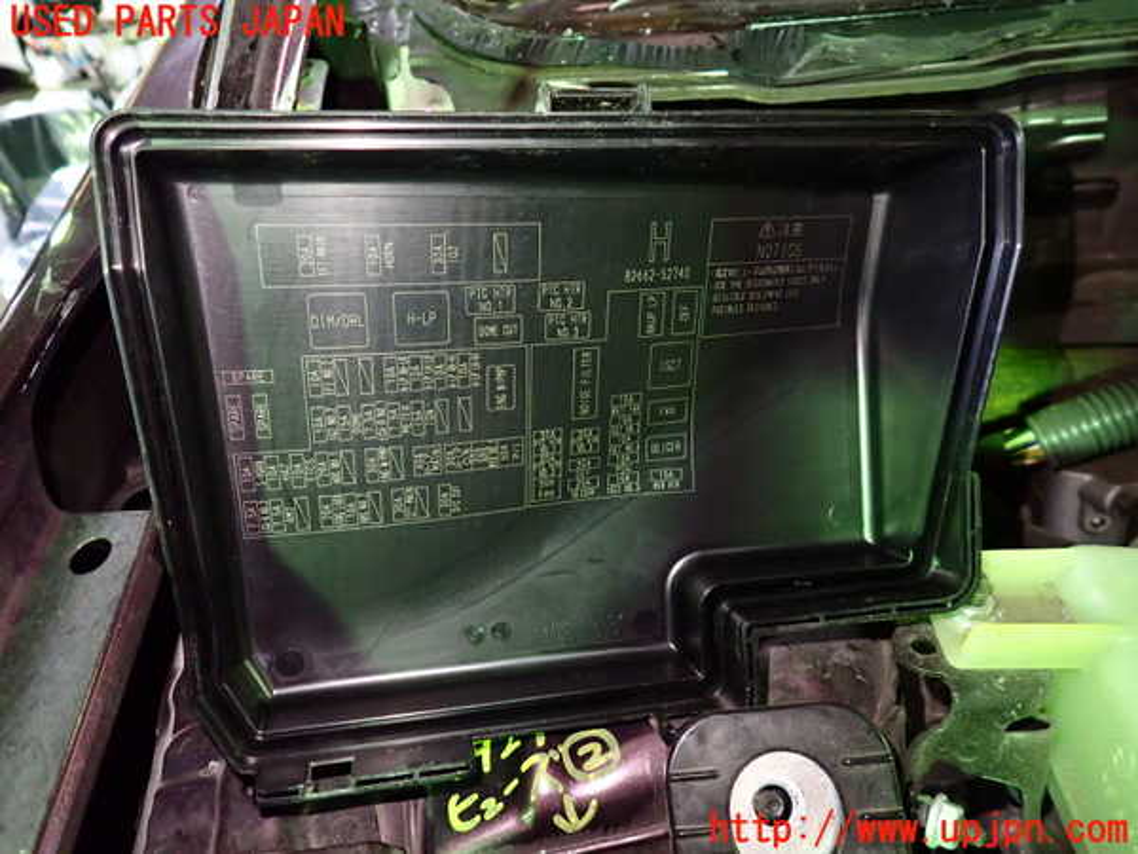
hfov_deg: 69.4
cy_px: 427
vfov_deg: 54.9
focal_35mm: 25
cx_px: 569
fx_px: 822
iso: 800
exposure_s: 1/30
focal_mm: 4.5
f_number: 2
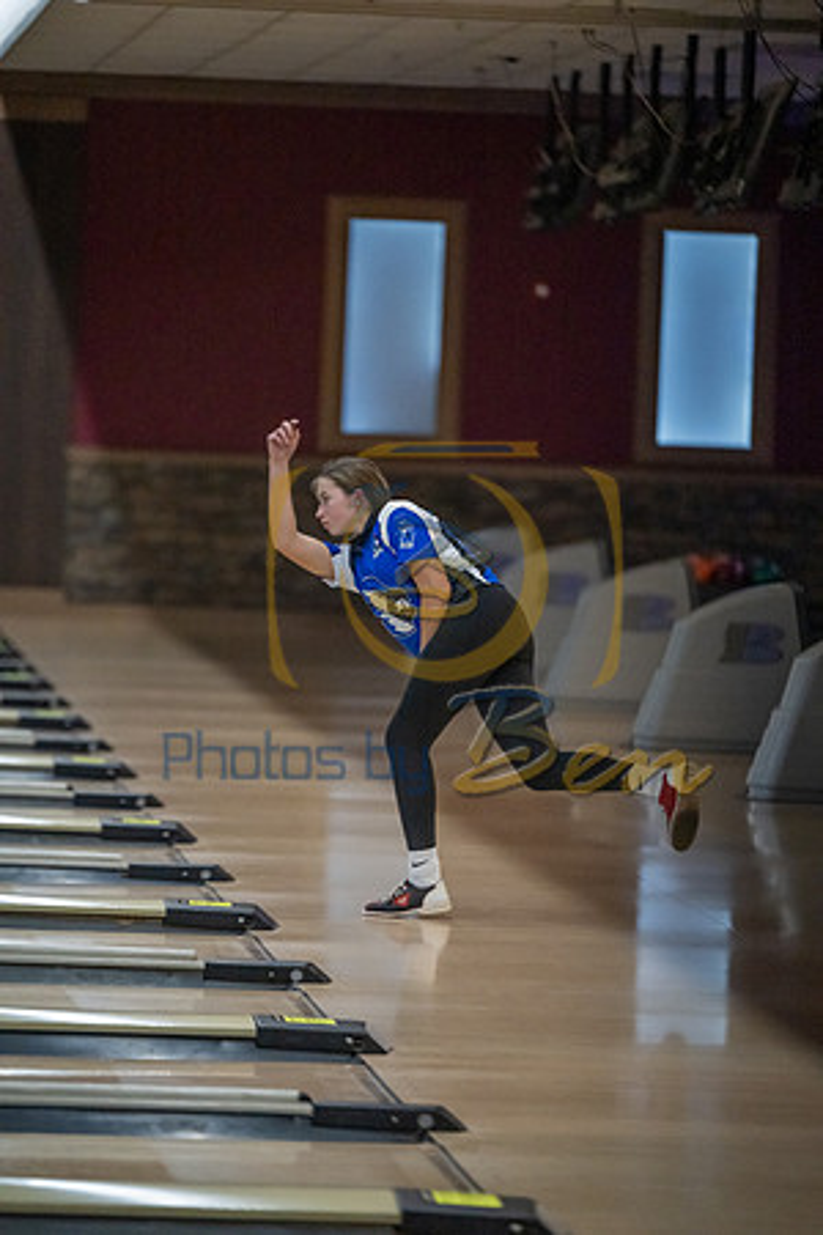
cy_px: 618
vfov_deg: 10.8
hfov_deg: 7.2
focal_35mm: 190
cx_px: 412
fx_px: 6515
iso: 4000
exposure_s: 1/1000
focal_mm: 190
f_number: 2.8
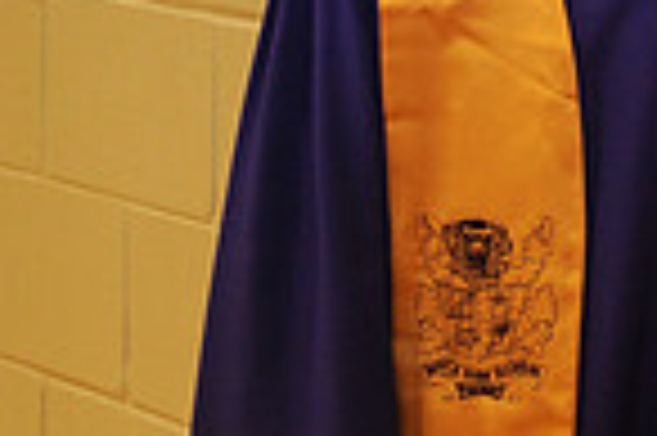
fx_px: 3336
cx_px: 1300
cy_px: -121
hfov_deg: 10.4
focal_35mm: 183
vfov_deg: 7.4
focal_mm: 46
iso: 1600
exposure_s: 1/80
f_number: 5.6
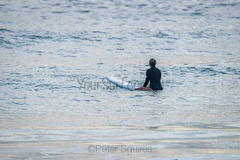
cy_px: 80
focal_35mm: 500
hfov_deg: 4.1
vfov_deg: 2.8
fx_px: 3334
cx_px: 120
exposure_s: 1/800
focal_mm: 500
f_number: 5.6
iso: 125
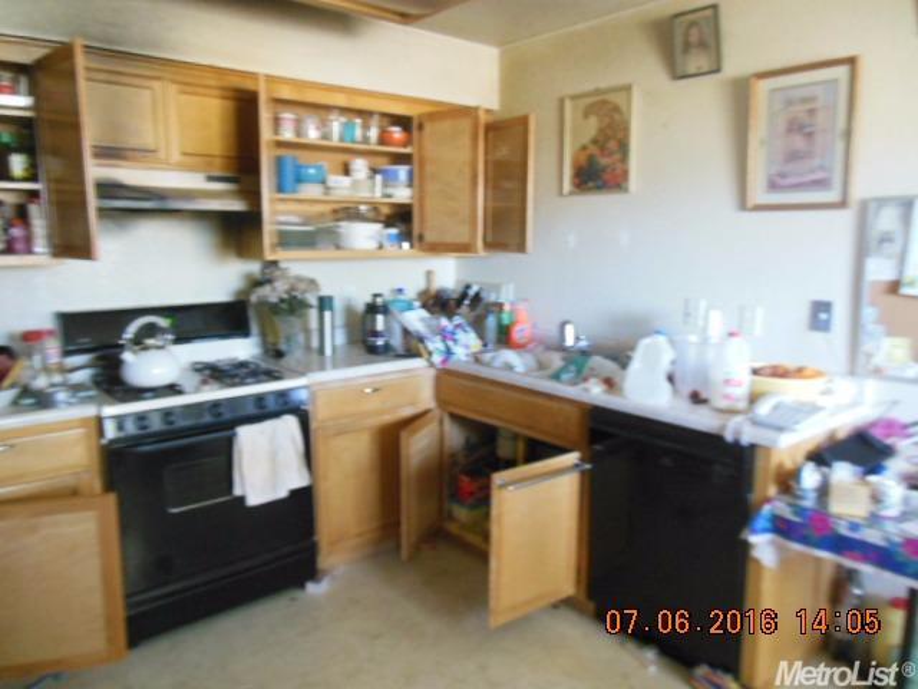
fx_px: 663
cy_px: 344
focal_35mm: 25
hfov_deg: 69.4
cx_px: 459
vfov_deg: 54.9
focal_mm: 4.5
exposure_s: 1/5
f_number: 3.2
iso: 800
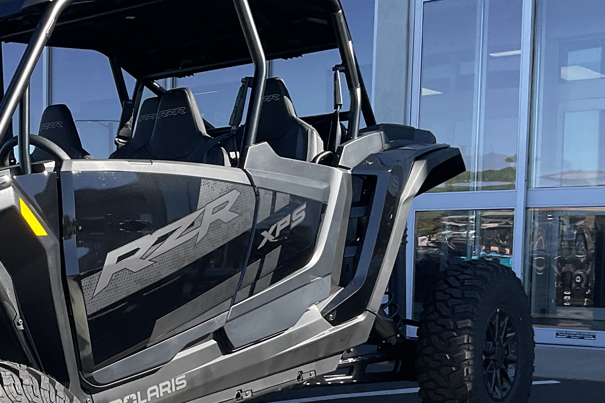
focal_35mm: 66
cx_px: 103
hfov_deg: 29.7
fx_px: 1109
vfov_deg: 20.3
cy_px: 341
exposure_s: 1/593
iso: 16
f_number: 1.8
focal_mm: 3
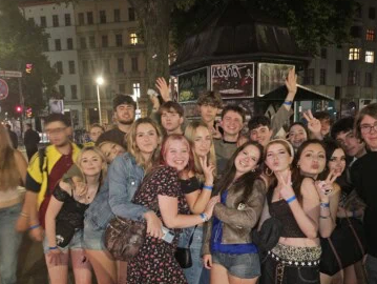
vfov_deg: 43.8
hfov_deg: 56.7
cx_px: 205
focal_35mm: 32
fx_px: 349
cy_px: 181
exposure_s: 1/8
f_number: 1.7
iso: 800
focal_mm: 6.3
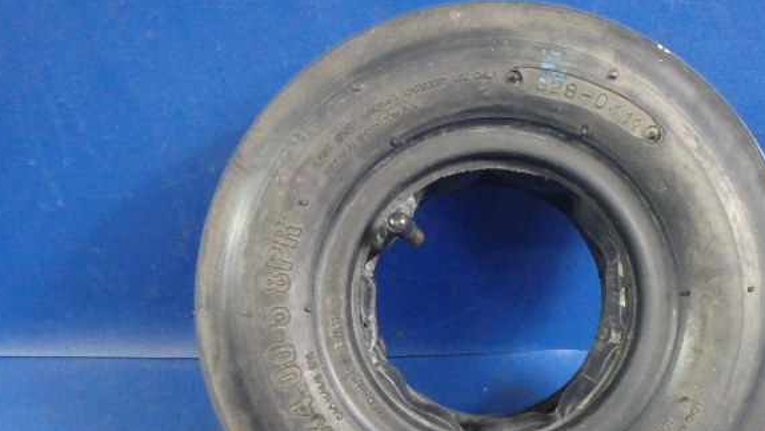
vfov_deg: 34.3
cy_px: 296
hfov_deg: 57.9
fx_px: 690
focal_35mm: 34
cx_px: 417
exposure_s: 1/30
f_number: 3.9
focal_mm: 5
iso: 2000
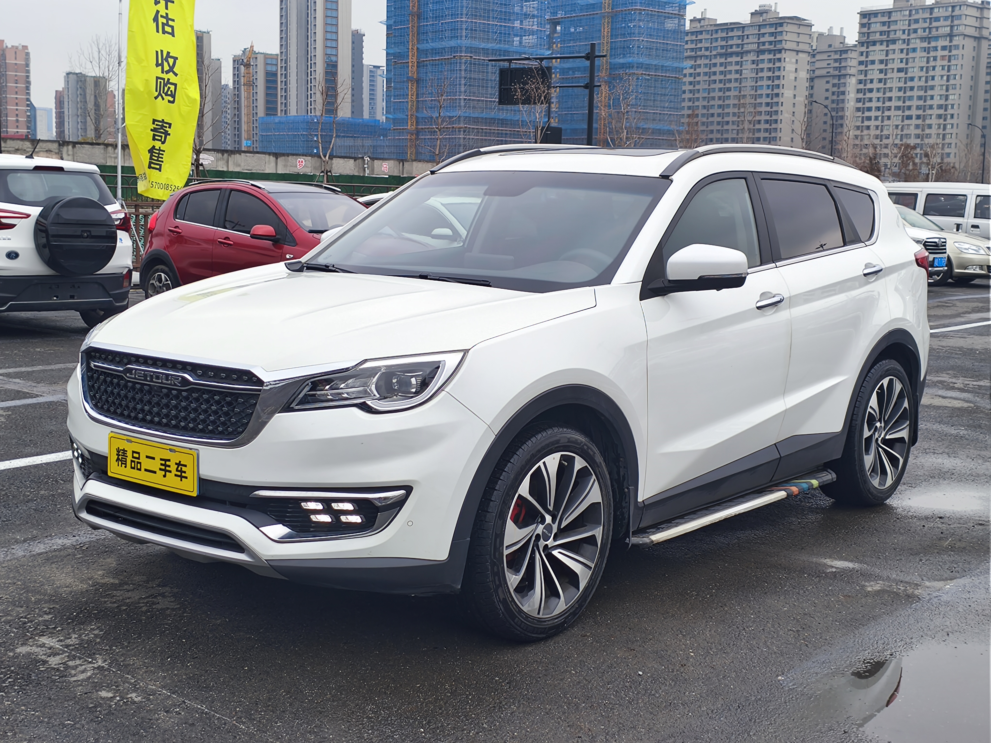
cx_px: 496
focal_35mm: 43
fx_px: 1231
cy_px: 372
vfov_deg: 33.6
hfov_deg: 43.9
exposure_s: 1/213
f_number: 1.6
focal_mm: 5.84
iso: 80
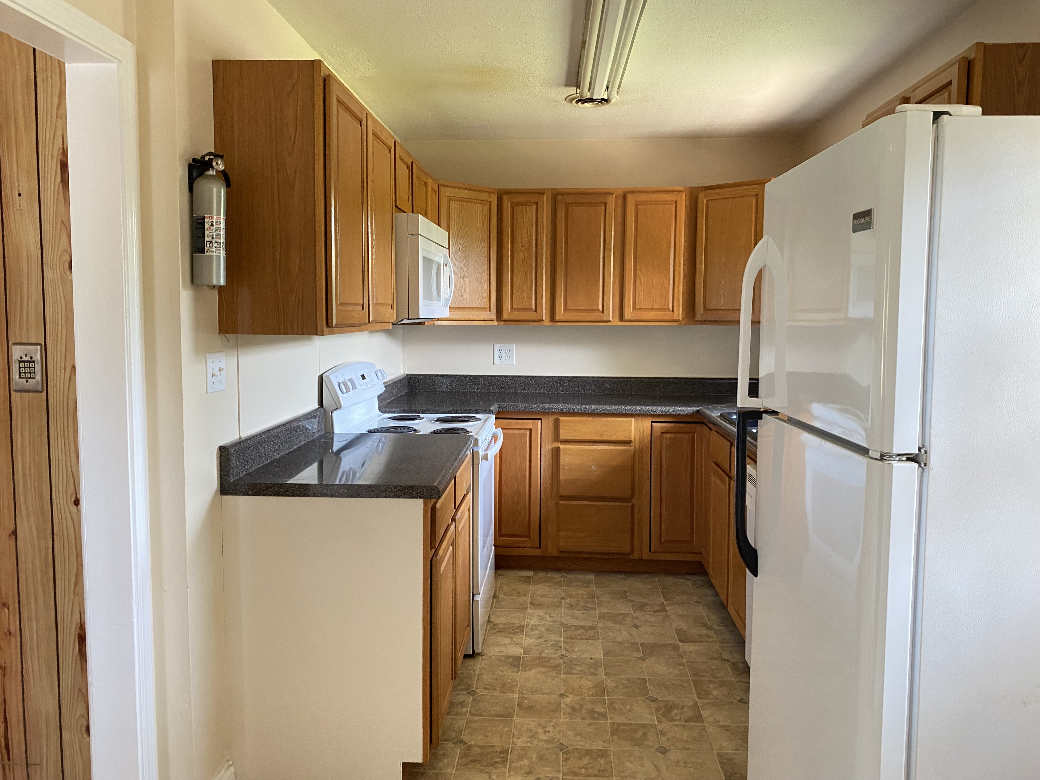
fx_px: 781
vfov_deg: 53.1
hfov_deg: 67.3
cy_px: 390
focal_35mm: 26
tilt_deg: -5.1
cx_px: 520
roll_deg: -0.4
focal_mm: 4.25
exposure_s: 1/60
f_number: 1.8
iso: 125
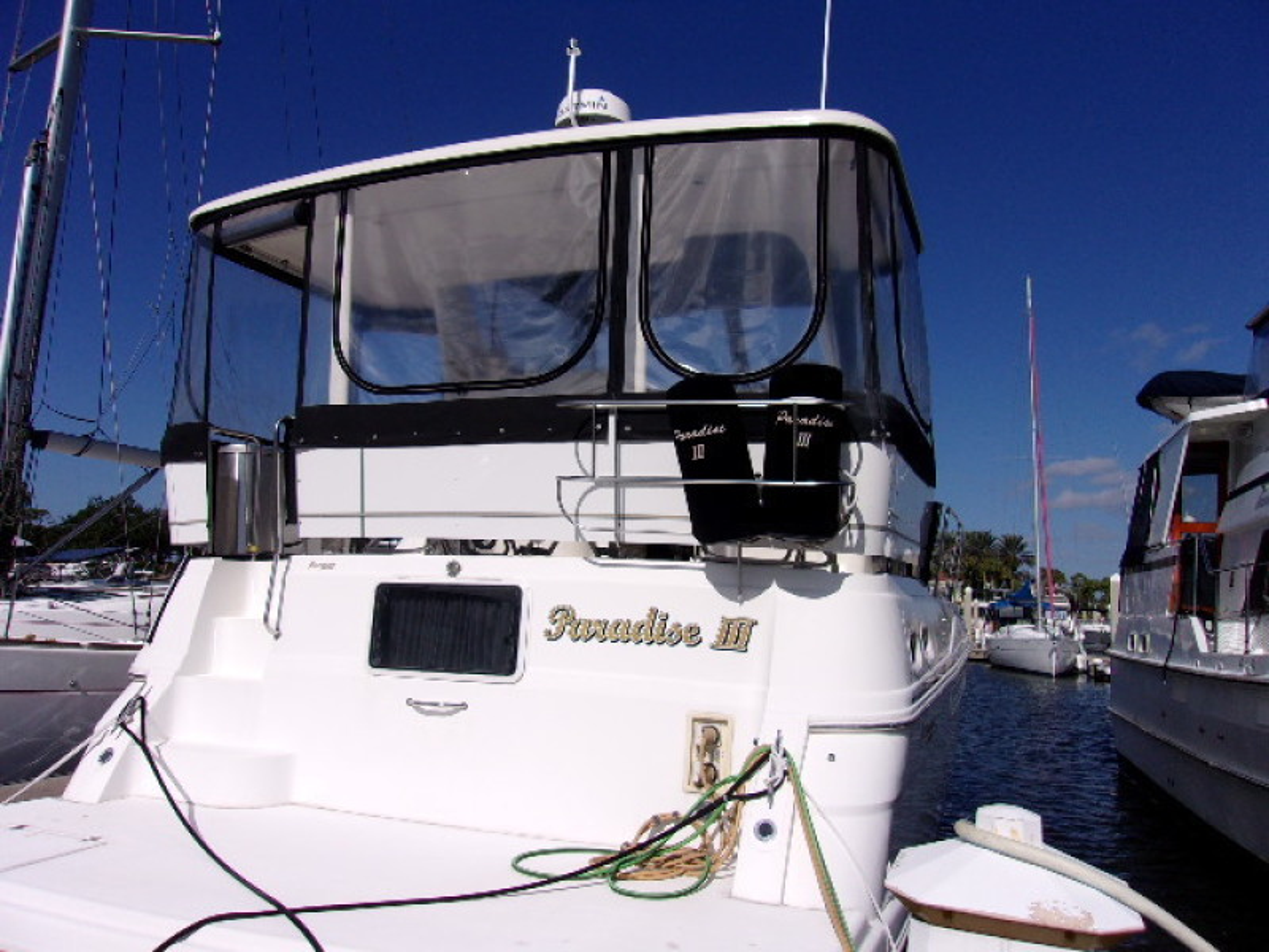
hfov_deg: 65.3
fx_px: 990
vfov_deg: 51.4
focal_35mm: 27
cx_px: 634
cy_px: 476
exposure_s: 1/320
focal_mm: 4.9
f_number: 10.4
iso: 80
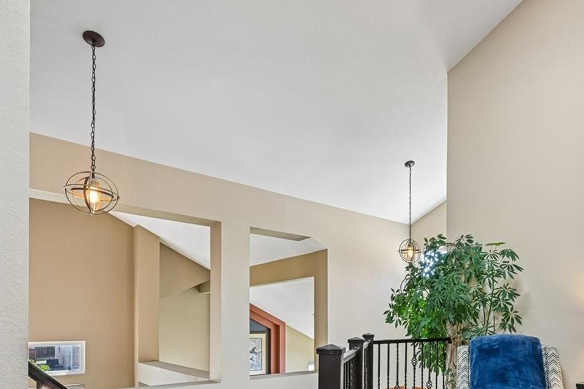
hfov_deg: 68.9
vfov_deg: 48.3
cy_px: 312
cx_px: 403
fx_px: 405
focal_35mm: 25
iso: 400
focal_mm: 14
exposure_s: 1/13
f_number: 10
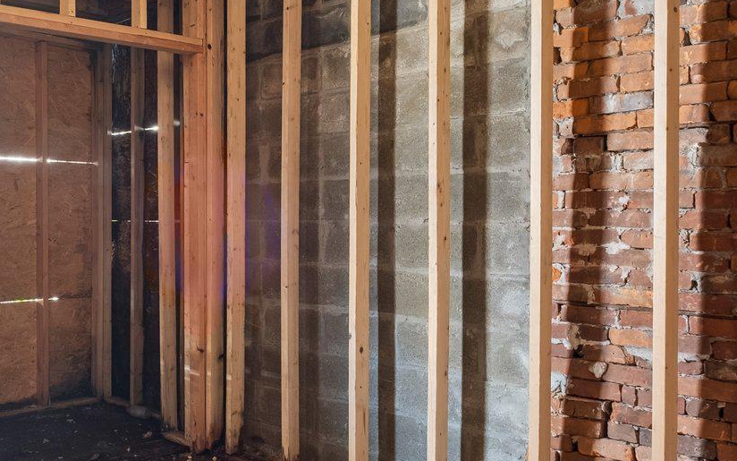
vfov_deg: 33.5
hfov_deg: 49.8
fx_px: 763
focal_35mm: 38
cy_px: 204
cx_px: 201
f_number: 8
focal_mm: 10
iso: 250
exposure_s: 1.6
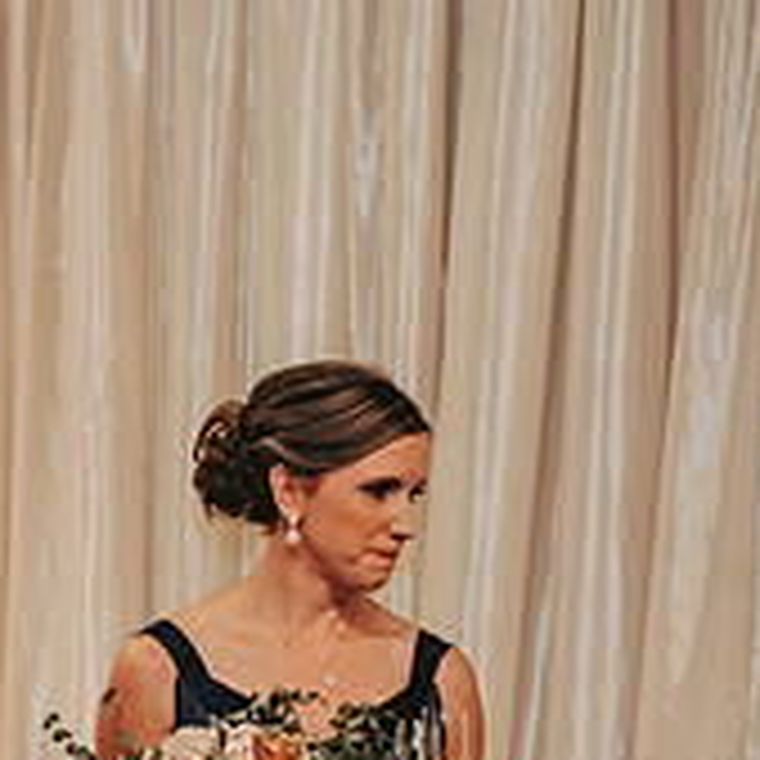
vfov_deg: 8.5
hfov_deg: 8.3
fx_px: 5067
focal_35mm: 204
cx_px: -535
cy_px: 690
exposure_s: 1/60
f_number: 3.2
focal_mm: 70
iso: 500
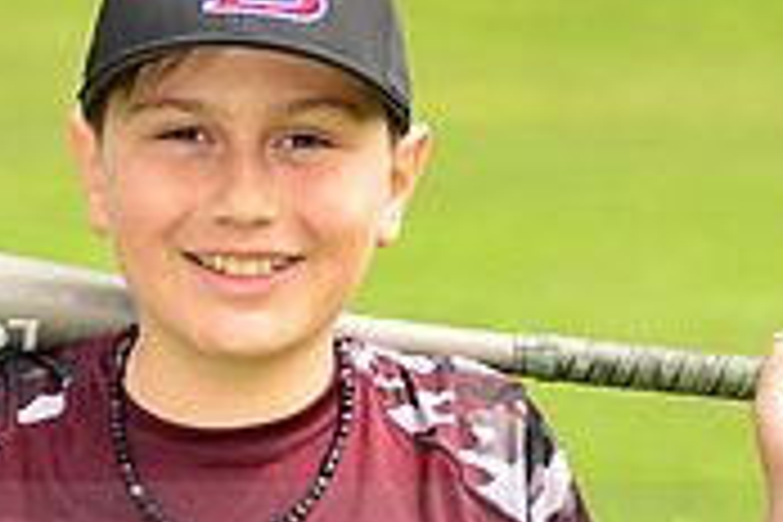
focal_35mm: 334
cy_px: 542
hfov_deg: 6.2
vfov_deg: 4.1
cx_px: 279
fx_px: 7264
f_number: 5
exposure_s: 1/250
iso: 100
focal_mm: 100
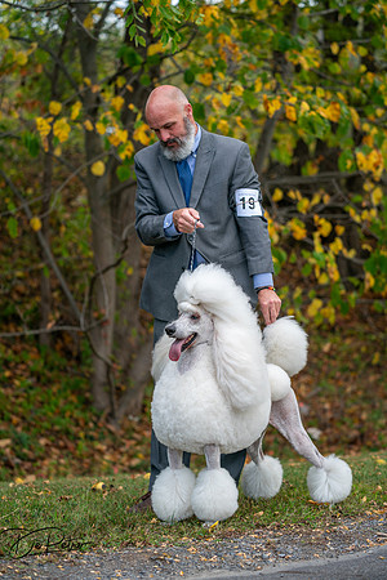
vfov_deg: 25.4
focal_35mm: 80
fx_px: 1290
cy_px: 290
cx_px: 194
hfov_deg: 17.1
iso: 160
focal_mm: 80
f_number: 2.8
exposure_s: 1/800
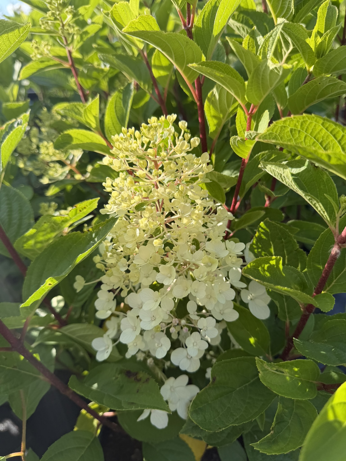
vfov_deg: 71.6
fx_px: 320
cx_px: 173
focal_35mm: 24
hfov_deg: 56.8
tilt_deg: -28.2
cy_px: 230
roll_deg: +11.2
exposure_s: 1/1585
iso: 80
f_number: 1.78
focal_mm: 6.76
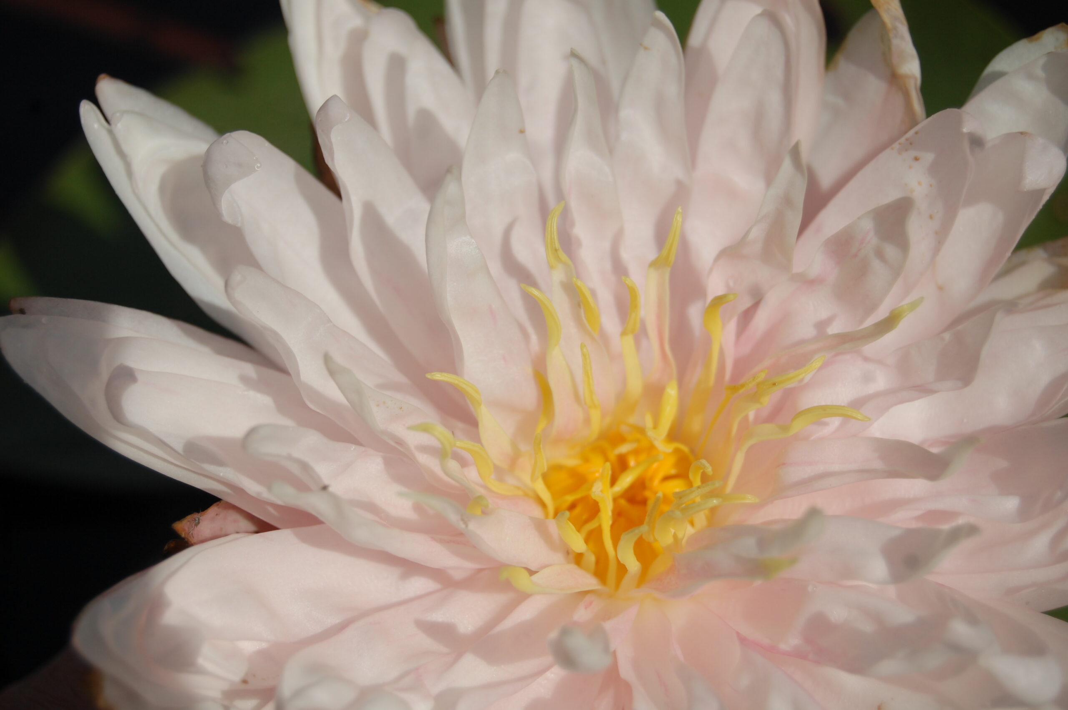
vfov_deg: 16.5
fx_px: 2445
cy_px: 355
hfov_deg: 24.6
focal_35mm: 82
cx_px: 534
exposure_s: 1/2500
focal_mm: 55
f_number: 5.6
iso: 200
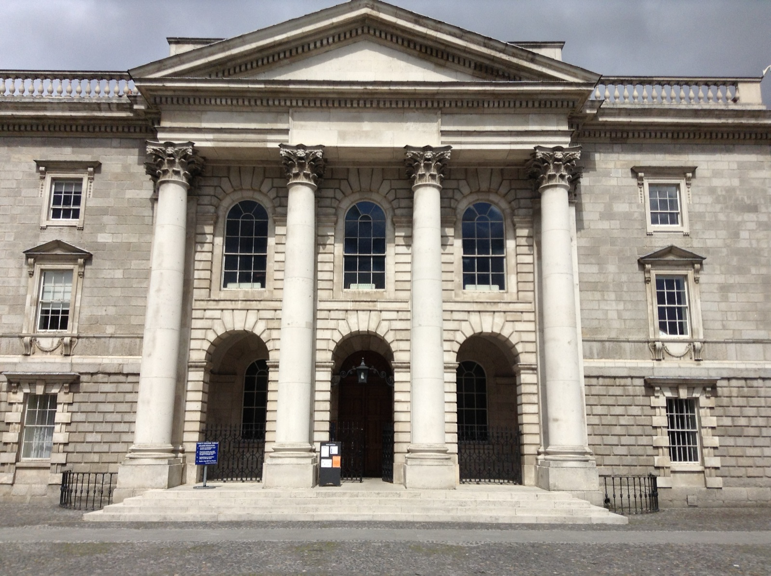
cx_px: 386
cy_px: 288
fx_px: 734
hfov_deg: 55.4
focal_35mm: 33
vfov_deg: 42.8
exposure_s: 1/1656
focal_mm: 3.3
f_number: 2.4
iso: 32
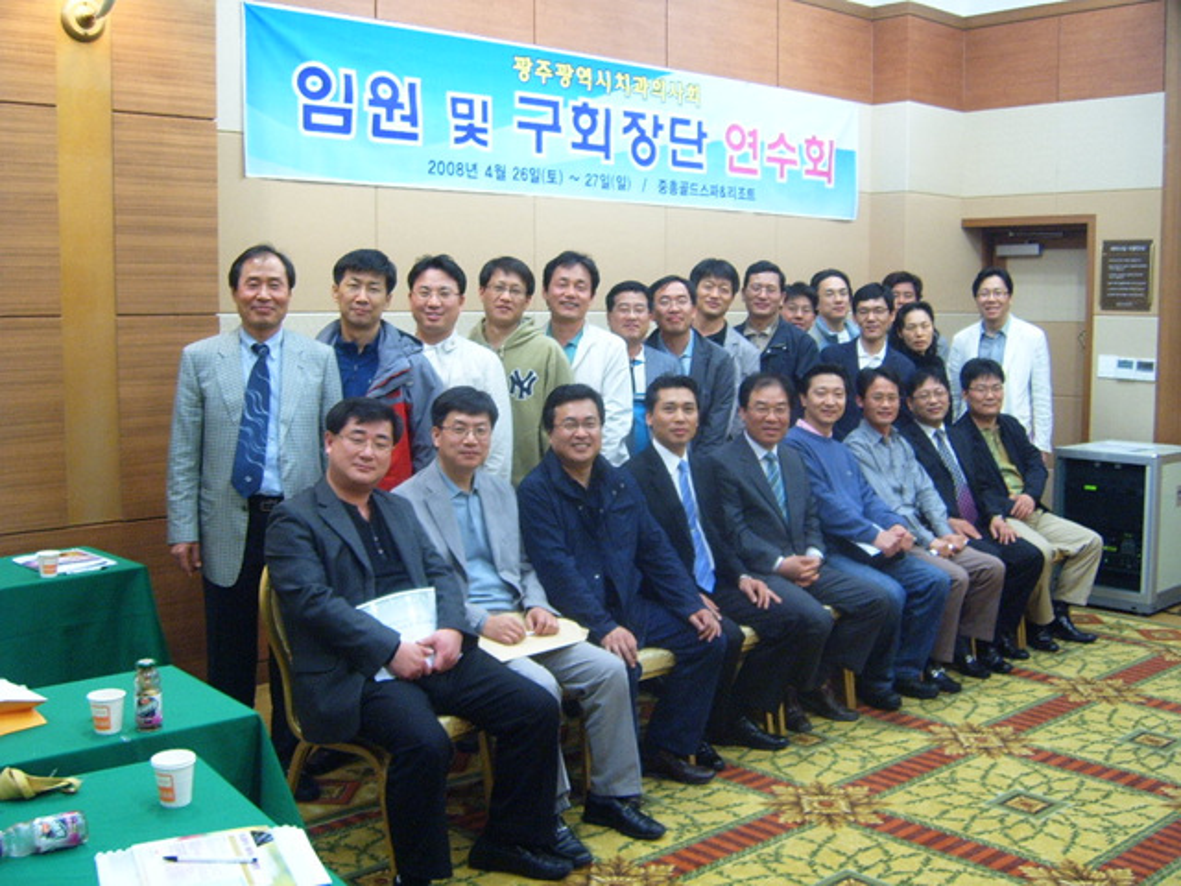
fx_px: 1262
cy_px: 443
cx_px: 590
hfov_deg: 50.1
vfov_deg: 38.7
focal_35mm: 37
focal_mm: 6.2
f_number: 2.9
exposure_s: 1/6
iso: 141
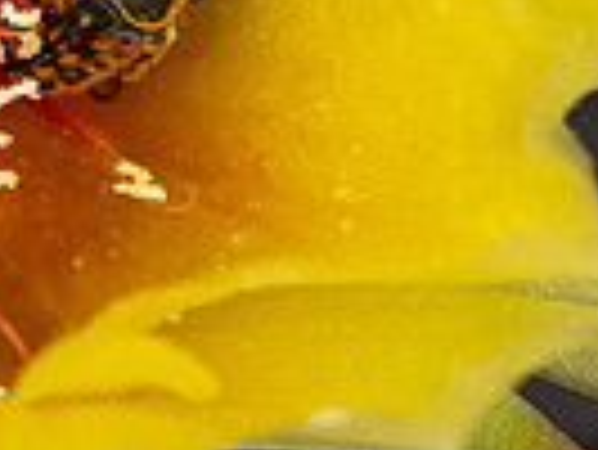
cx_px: -112
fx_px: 30173
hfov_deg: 1.1
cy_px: -115
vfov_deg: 0.9
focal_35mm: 1745
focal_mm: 200
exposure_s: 1/500
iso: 320
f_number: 5.6
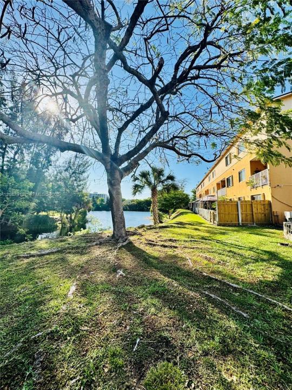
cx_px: 146
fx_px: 157
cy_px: 195
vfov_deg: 102.1
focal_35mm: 14
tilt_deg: +3.6
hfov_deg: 85.7
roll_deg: +1.5
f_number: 2.2
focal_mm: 2.22
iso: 50
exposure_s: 1/2083
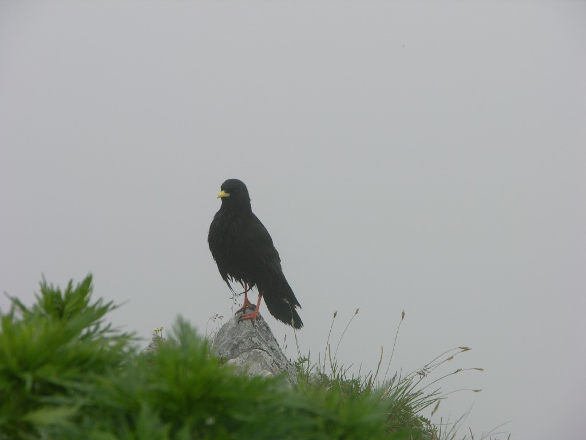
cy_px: 220
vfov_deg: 7.1
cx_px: 293
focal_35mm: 210
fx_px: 3555
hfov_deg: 9.4
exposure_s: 1/243
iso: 50
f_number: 5.7
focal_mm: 52.4
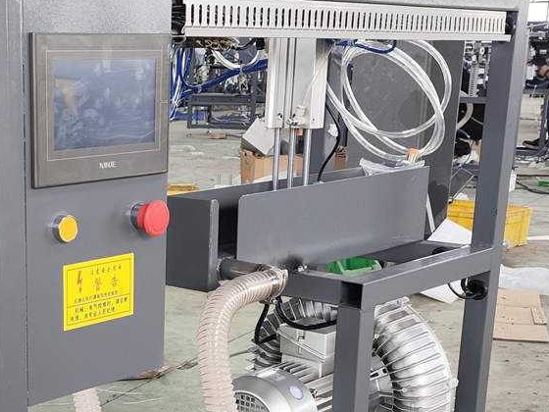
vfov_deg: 21.4
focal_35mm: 67
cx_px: 65
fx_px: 1063
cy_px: 376
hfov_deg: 28.0
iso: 99
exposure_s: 1/41.1
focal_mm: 4.71
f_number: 1.79
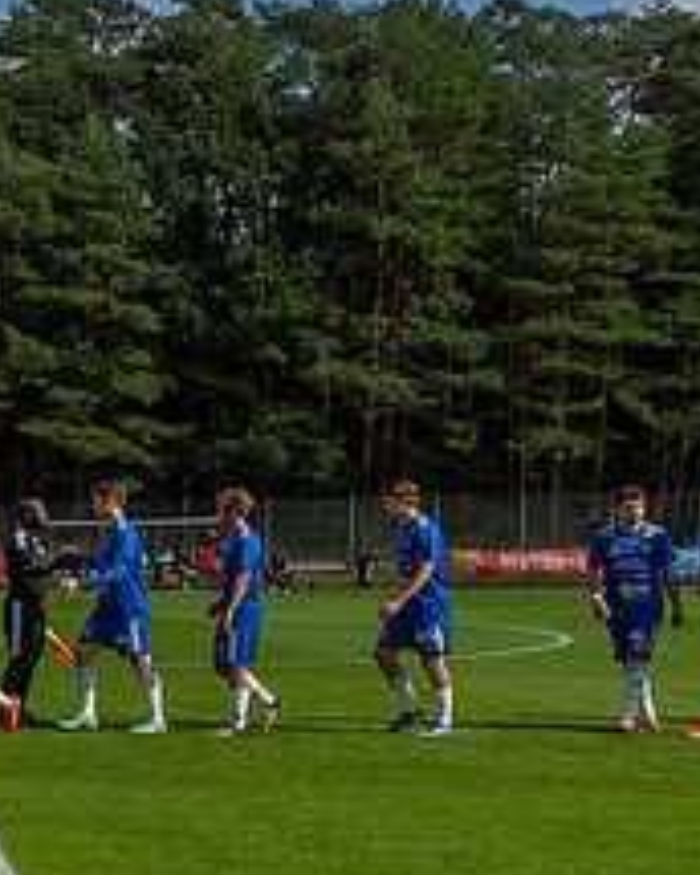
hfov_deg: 14.6
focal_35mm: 84
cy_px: 677
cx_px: -757
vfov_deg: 22.5
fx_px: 2175
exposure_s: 1/800
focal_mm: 24
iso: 110
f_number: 7.1
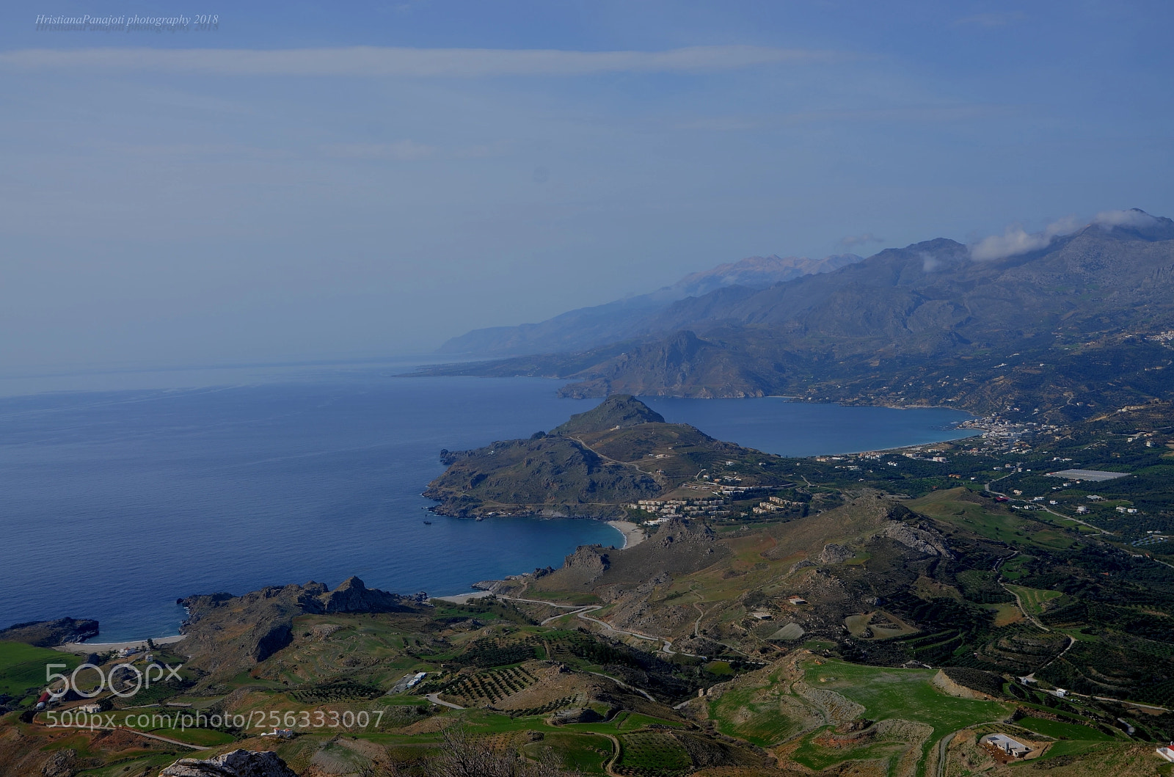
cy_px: 388
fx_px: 1269
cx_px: 587
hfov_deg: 49.7
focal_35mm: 39
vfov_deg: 34.0
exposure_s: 1/250
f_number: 8
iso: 100
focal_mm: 26
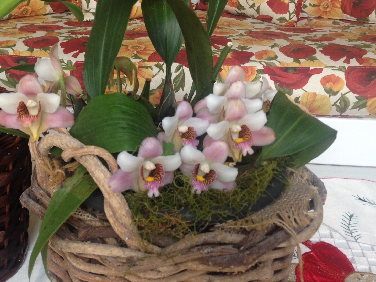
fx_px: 500
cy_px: 95
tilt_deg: -21.4
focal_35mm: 46
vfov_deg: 31.3
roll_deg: +1.7
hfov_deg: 41.1
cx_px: 156
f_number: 2.4
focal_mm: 4.12
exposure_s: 1/40
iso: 50
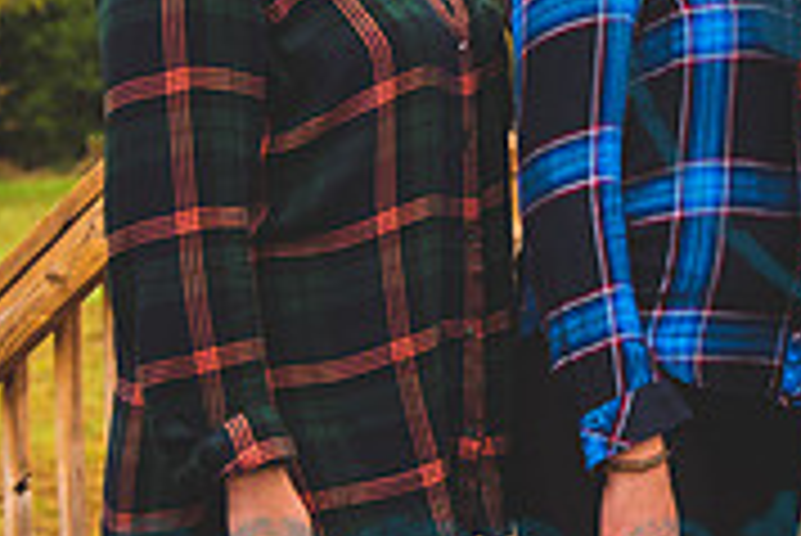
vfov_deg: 11.0
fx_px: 2761
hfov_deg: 15.7
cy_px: 65
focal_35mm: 124
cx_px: 1053
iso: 200
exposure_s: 1/400
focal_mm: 38
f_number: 2.8
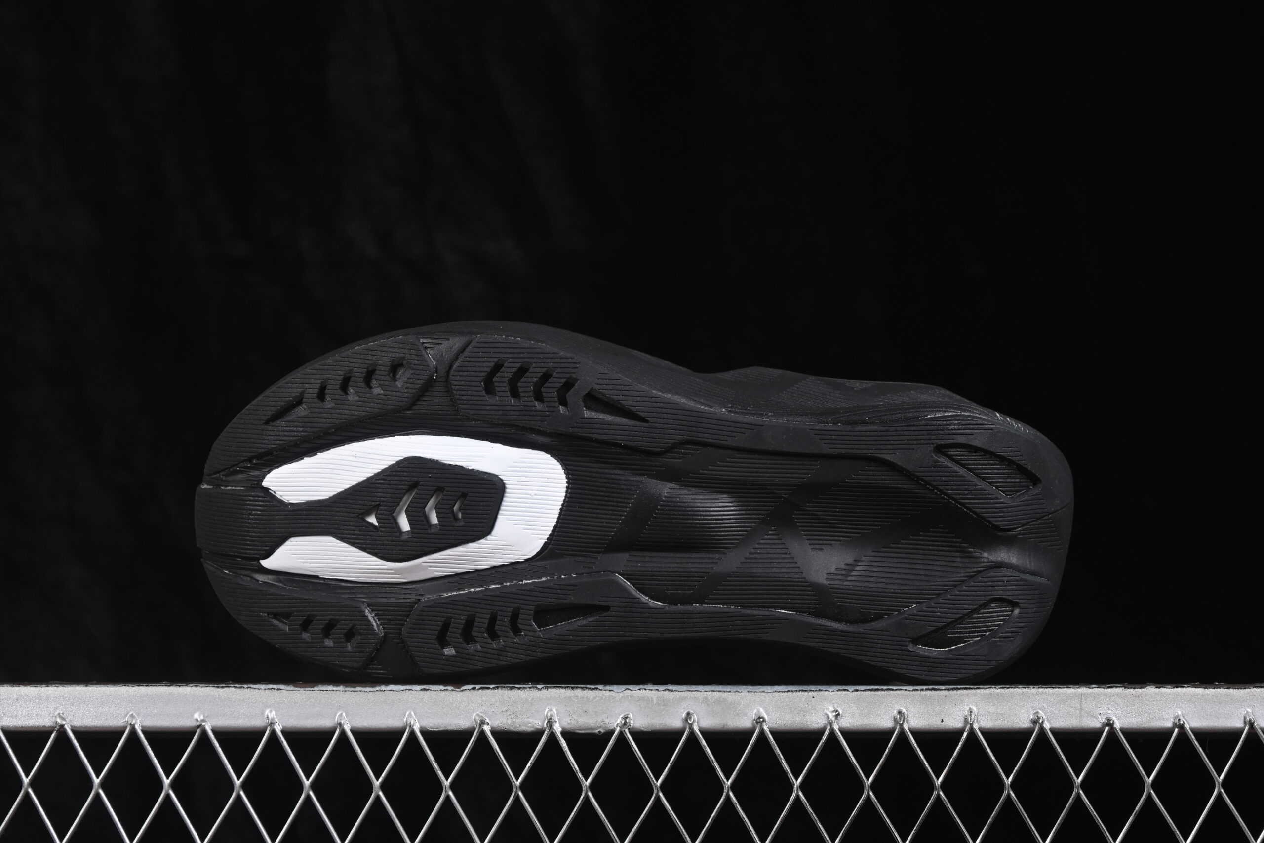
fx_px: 2633
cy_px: 422
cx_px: 632
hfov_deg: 27.0
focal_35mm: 75
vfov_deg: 18.2
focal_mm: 50
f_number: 6.3
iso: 160
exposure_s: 1/60
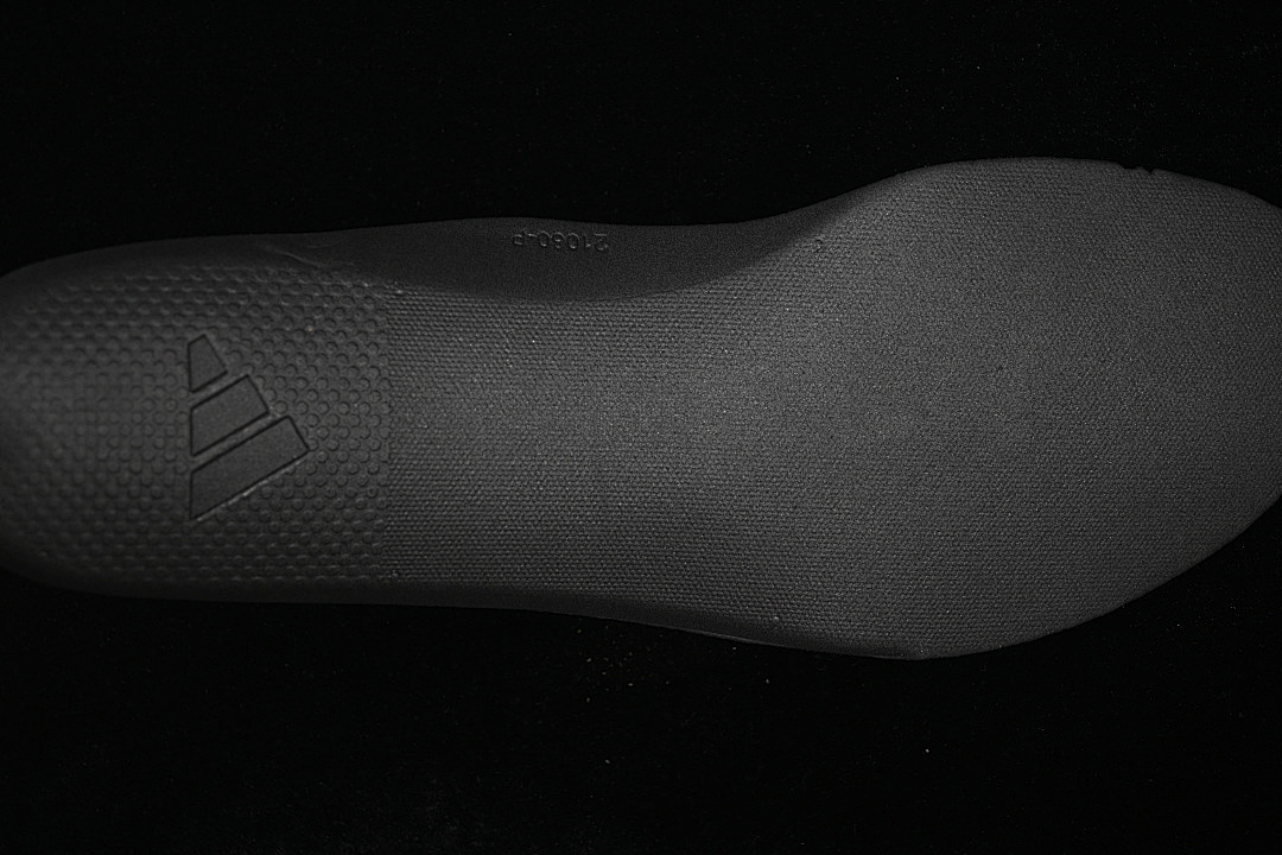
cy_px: 428
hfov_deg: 27.0
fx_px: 2671
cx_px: 641
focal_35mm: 75
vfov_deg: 18.2
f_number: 6.3
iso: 160
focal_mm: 50
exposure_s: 1/50
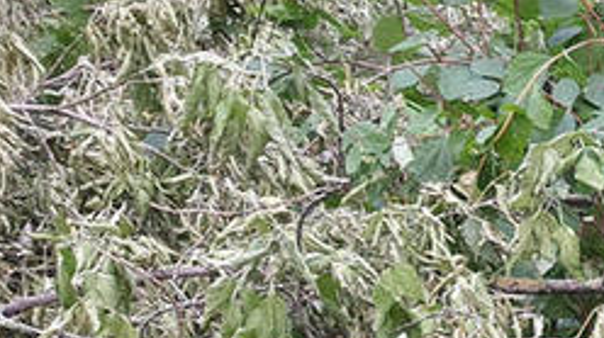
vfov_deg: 9.8
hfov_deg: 15.3
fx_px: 1872
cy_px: 601
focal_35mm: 117
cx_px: 1142
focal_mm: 4.32
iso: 100
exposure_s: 1/100
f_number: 1.7
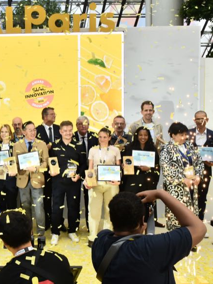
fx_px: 394
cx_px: 4
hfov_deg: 28.5
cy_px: 126
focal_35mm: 48
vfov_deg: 39.6
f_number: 11
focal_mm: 29
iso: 2000
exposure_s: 1/250
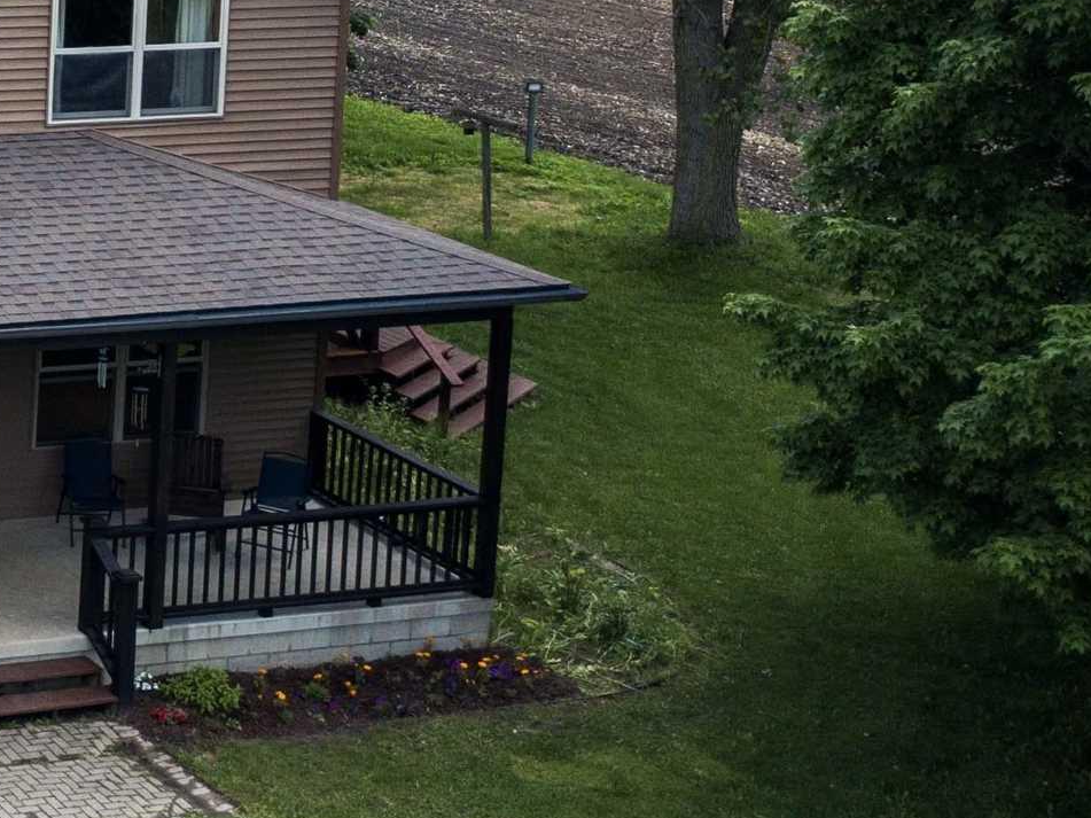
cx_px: -660
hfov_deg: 19.5
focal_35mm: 84
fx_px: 2647
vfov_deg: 17.1
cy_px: -56
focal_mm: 4.73
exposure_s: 1/500
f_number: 2.2
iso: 100
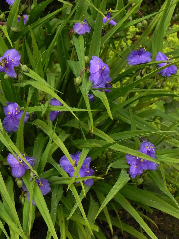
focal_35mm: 105
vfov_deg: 18.7
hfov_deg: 14.1
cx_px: 90
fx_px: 724
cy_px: 120
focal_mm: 18.8
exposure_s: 1/640
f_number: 4.5
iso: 160
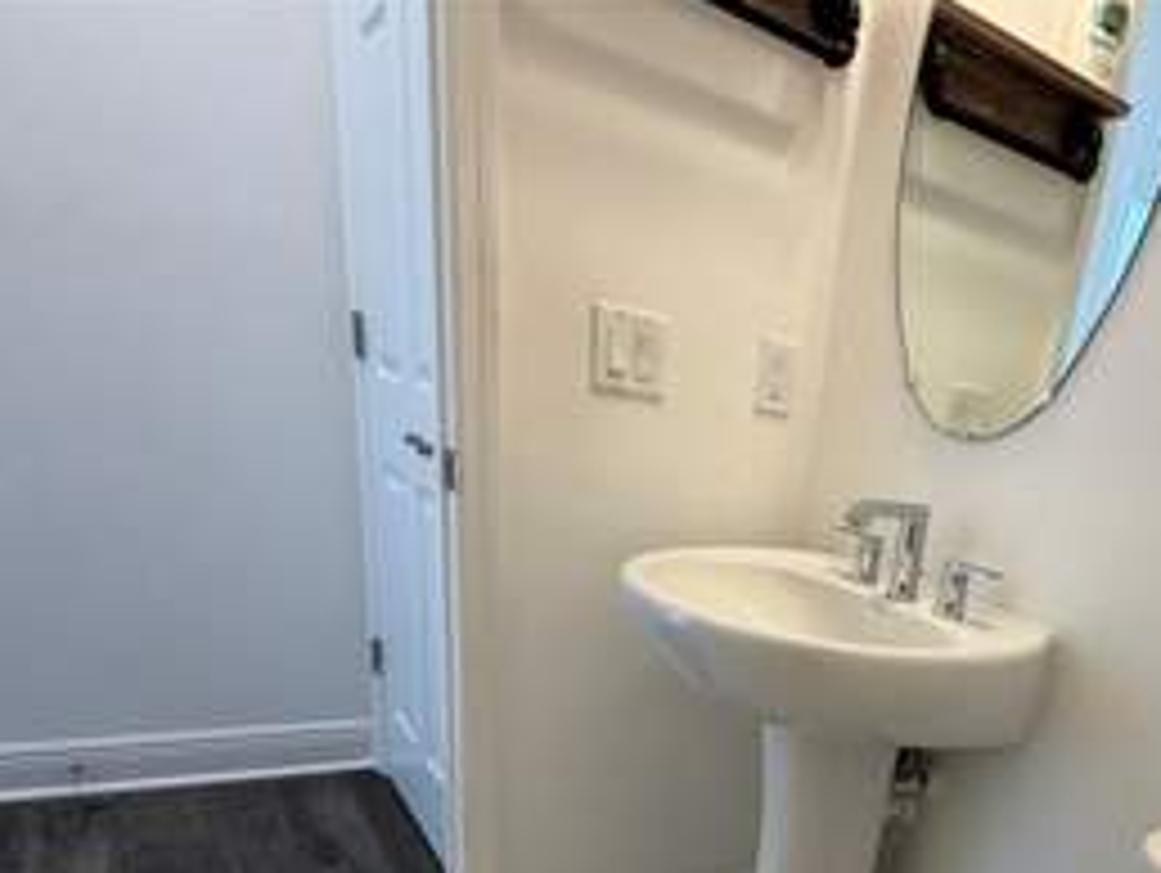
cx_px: 860
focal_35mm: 26
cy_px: 796
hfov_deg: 63.6
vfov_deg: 47.4
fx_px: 873
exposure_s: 1/120
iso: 200
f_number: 2.2
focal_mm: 2.22
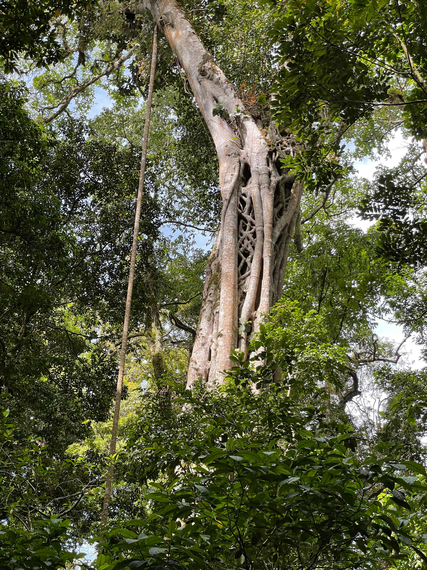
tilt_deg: +38.6
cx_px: 214
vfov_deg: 36.8
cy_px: 285
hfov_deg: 28.0
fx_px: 855
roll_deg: +1.4
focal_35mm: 52
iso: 25
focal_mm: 6
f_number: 2
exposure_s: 1/164
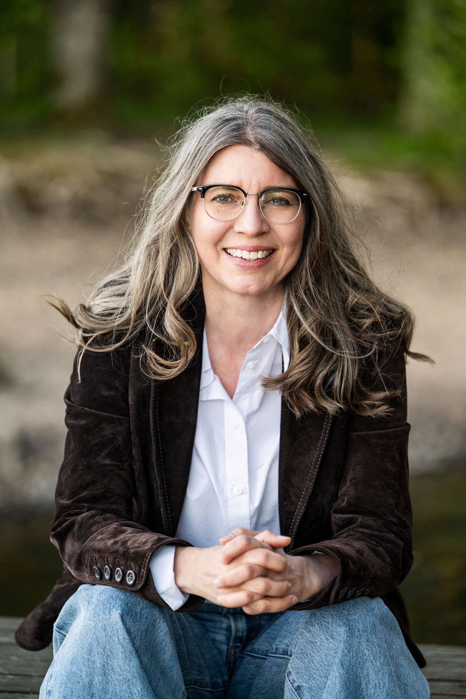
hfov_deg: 11.4
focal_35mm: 120
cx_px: 233
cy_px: 350
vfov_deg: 17.1
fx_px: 2330
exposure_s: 1/640
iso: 500
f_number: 2.8
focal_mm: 120
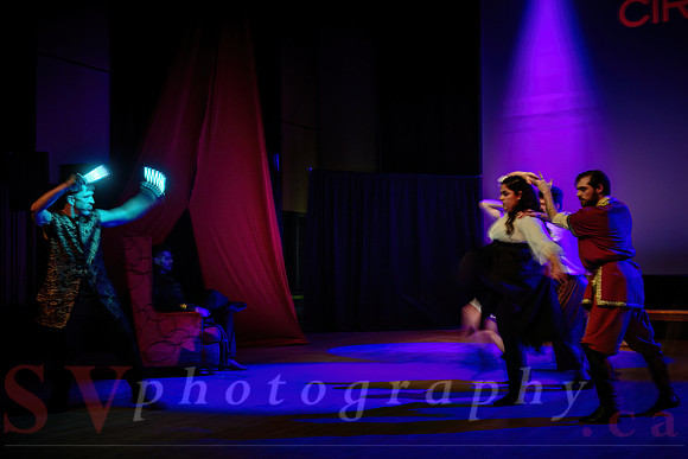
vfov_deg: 32.5
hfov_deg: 47.1
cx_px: 315
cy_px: 242
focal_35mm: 41
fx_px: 788
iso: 125
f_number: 2.8
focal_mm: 32.5
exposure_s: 1/8
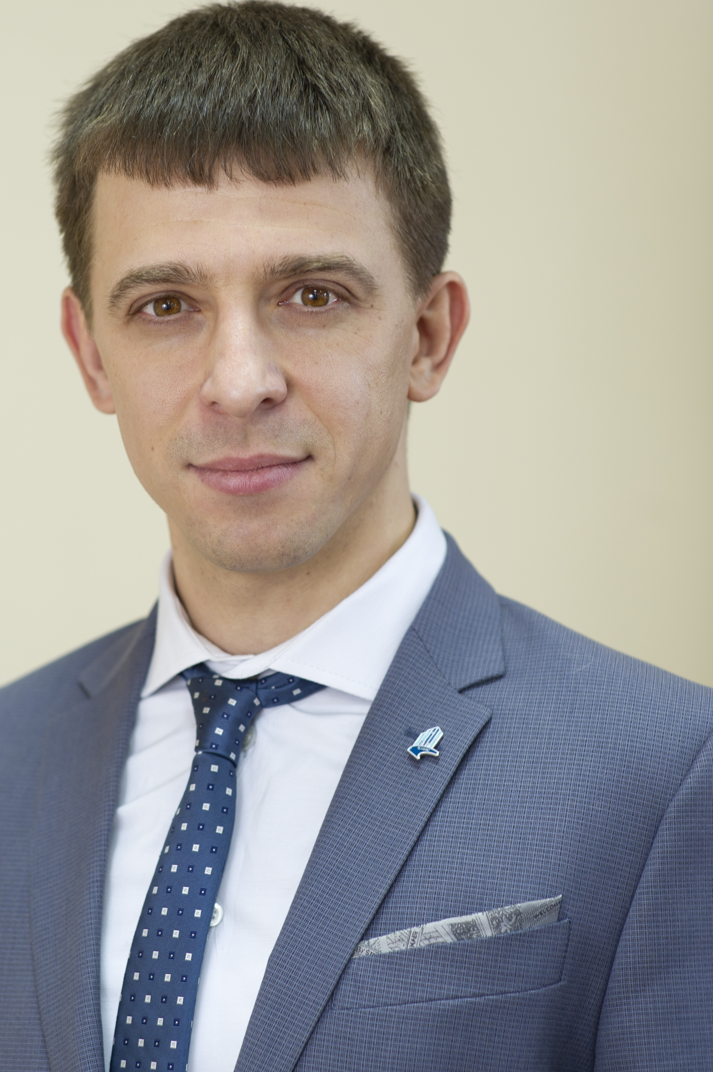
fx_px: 3421
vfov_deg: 17.8
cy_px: 522
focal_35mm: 115
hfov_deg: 11.9
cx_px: 269
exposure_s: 1/60
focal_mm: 85
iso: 250
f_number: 2.8
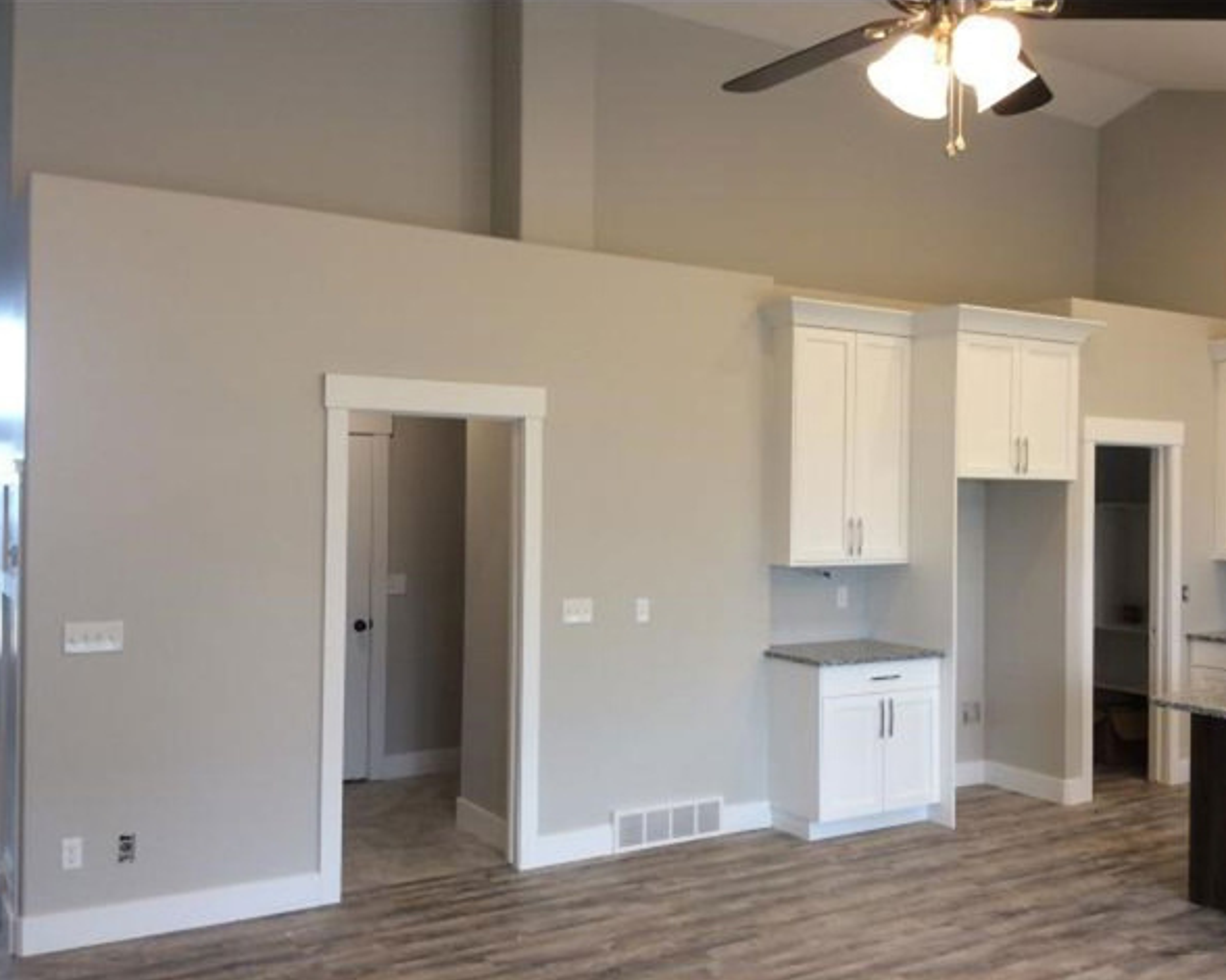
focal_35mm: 34
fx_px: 1233
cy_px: 496
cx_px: 657
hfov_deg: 52.8
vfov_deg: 43.3
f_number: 2.4
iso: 40
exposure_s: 1/30
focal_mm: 3.3
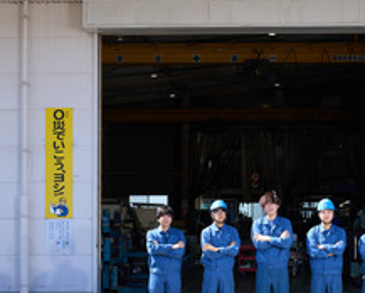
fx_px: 979
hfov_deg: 21.0
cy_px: 193
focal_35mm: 91
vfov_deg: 17.0
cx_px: 272
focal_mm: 52.3
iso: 160
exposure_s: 1/200
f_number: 7.1
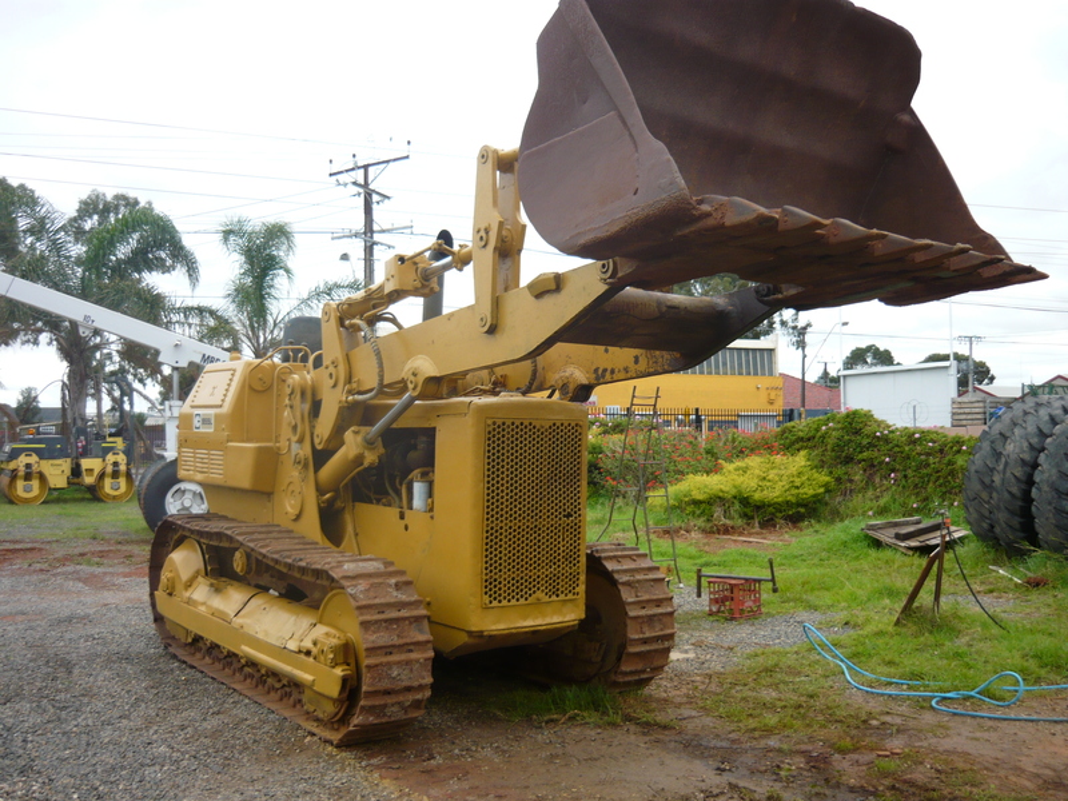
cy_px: 400
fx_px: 1018
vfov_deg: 42.9
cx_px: 534
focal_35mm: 33
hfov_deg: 55.4
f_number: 2.8
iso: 100
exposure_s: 1/250
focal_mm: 5.5
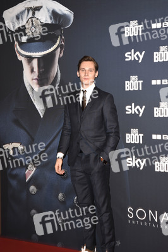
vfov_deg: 26.0
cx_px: 84
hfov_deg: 17.5
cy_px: 126
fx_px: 547
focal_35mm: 78
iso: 800
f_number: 6.3
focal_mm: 52
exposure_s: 1/160
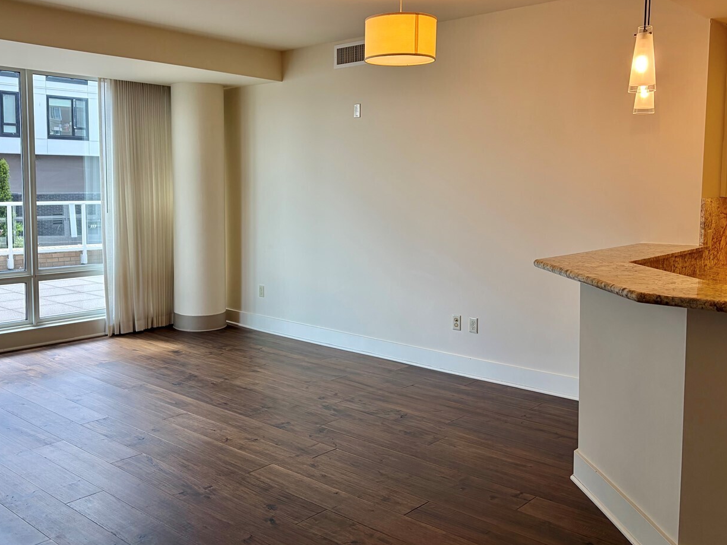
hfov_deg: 53.7
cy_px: 243
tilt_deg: -4.2
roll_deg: +0.0
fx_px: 714
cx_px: 306
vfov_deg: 41.7
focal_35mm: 34
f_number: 1.6
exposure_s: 1/203
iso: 40
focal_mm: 5.96
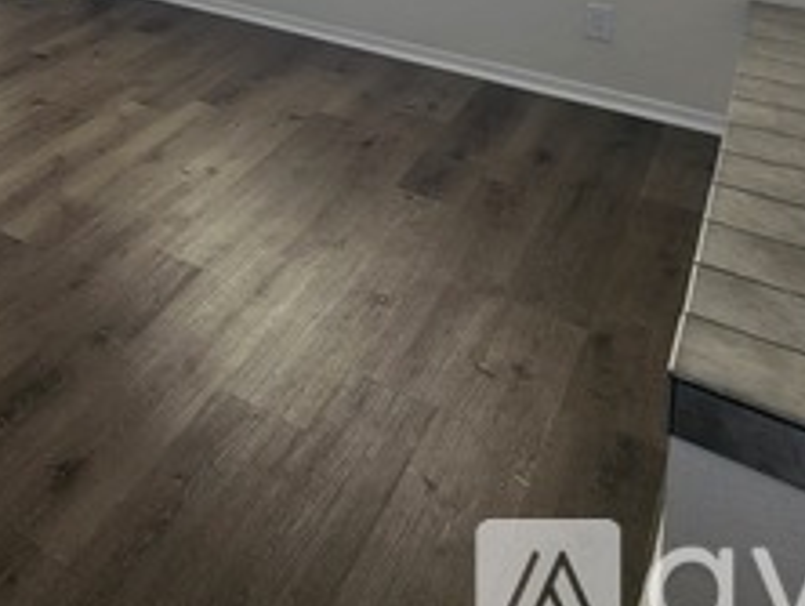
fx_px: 908
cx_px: -147
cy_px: -243
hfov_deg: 37.2
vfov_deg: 28.1
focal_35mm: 39
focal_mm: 2.2
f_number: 2.2
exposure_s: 1/193
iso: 50
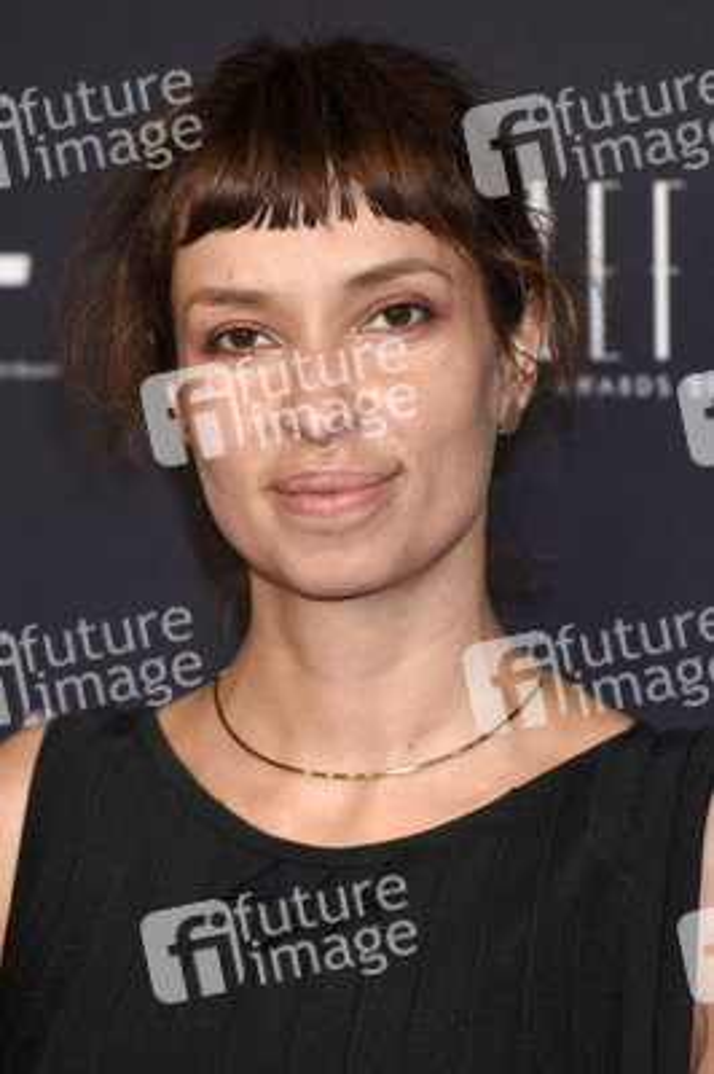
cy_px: 537
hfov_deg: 4.6
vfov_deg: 6.9
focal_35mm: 300
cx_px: 357
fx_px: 8940
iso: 640
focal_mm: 200
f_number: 3.5
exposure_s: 1/500
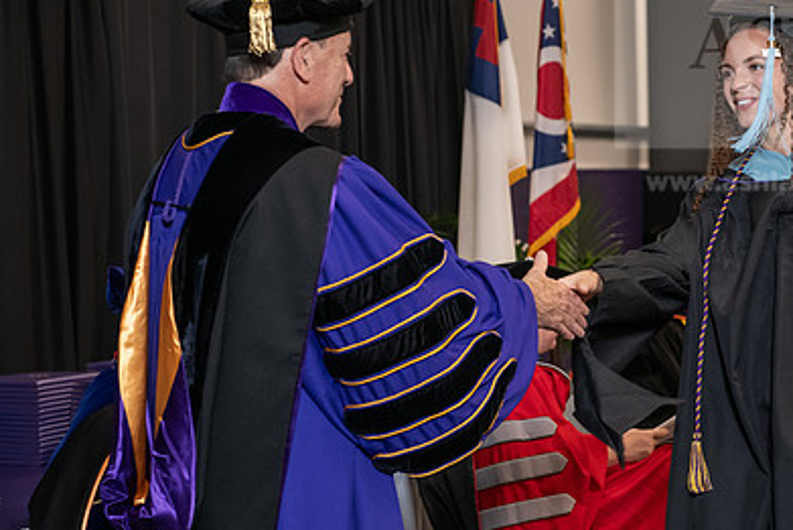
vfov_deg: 14.0
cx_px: 554
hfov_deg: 20.7
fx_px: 2159
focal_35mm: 98
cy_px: 224
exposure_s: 1/125
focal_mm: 66
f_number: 5
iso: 2000
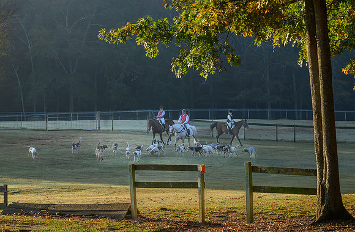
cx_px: 135
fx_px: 1394
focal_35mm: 142
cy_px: 132
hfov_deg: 14.5
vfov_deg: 9.5
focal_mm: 76
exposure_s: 1/125
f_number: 8
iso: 280
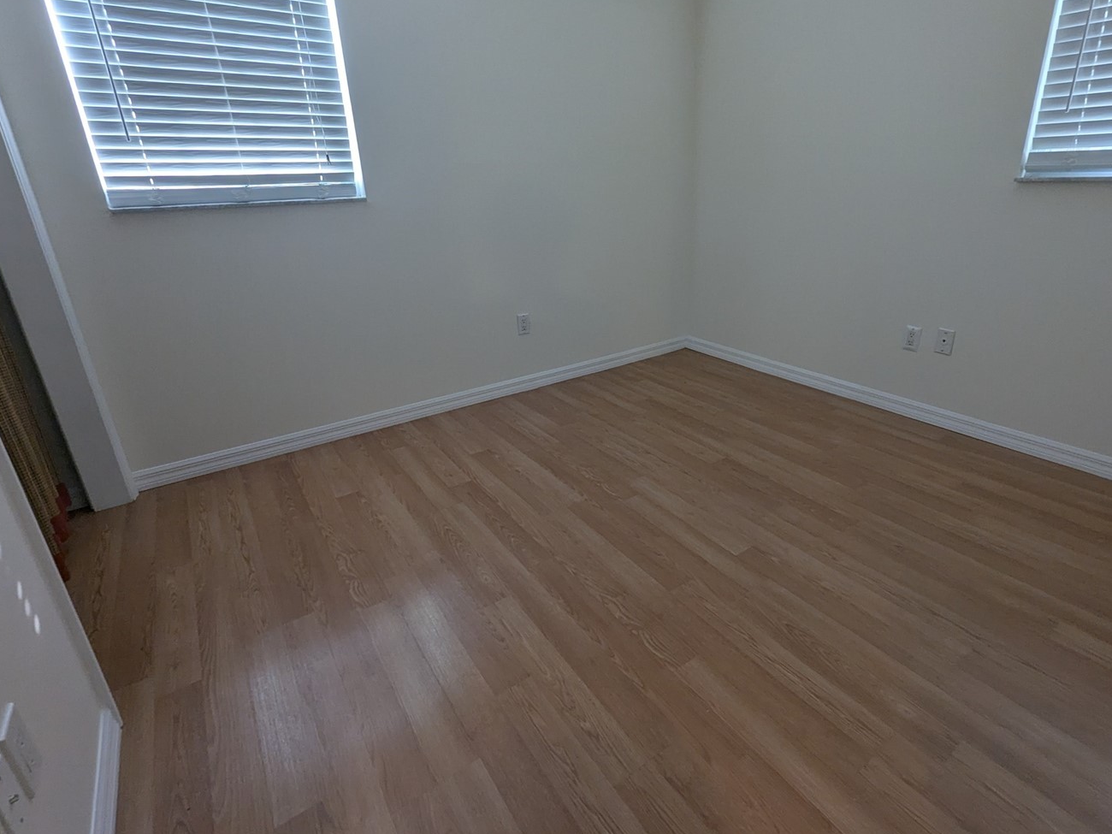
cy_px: 372
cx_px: 595
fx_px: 514
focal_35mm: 16
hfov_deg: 94.3
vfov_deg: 77.8
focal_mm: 1.95
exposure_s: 1/62
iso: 67
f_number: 2.2
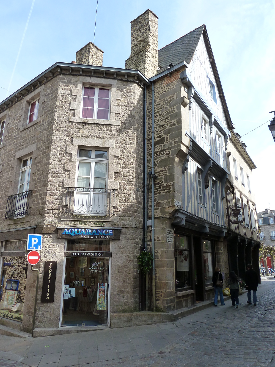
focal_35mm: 25
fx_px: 265
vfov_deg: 69.4
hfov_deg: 54.9
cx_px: 138
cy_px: 184
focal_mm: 4.1
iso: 125
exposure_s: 1/250
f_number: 4
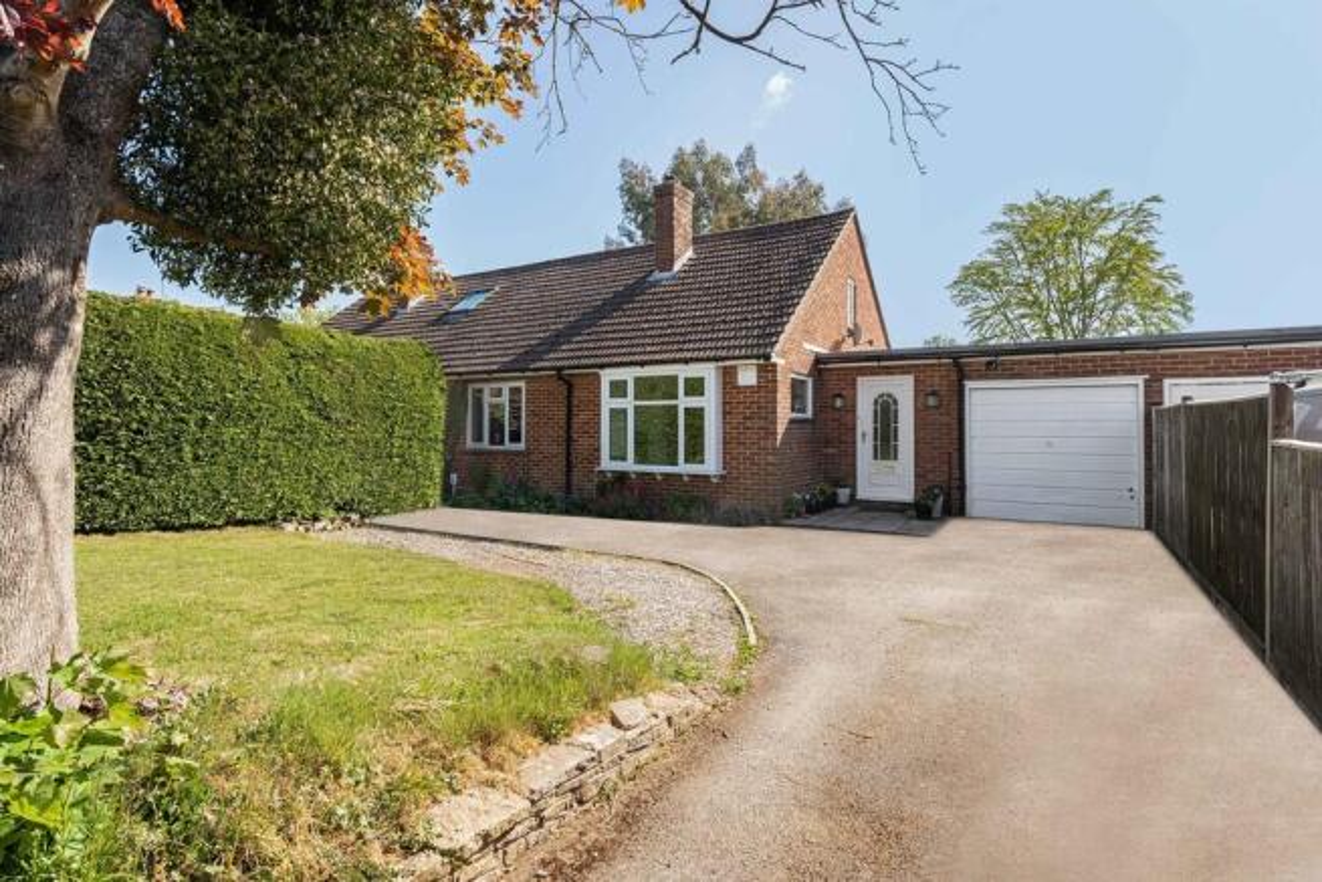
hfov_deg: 90.0
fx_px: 661
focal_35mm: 18
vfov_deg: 67.4
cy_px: 441
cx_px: 661
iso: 640
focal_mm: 18
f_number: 8
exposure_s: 1/400
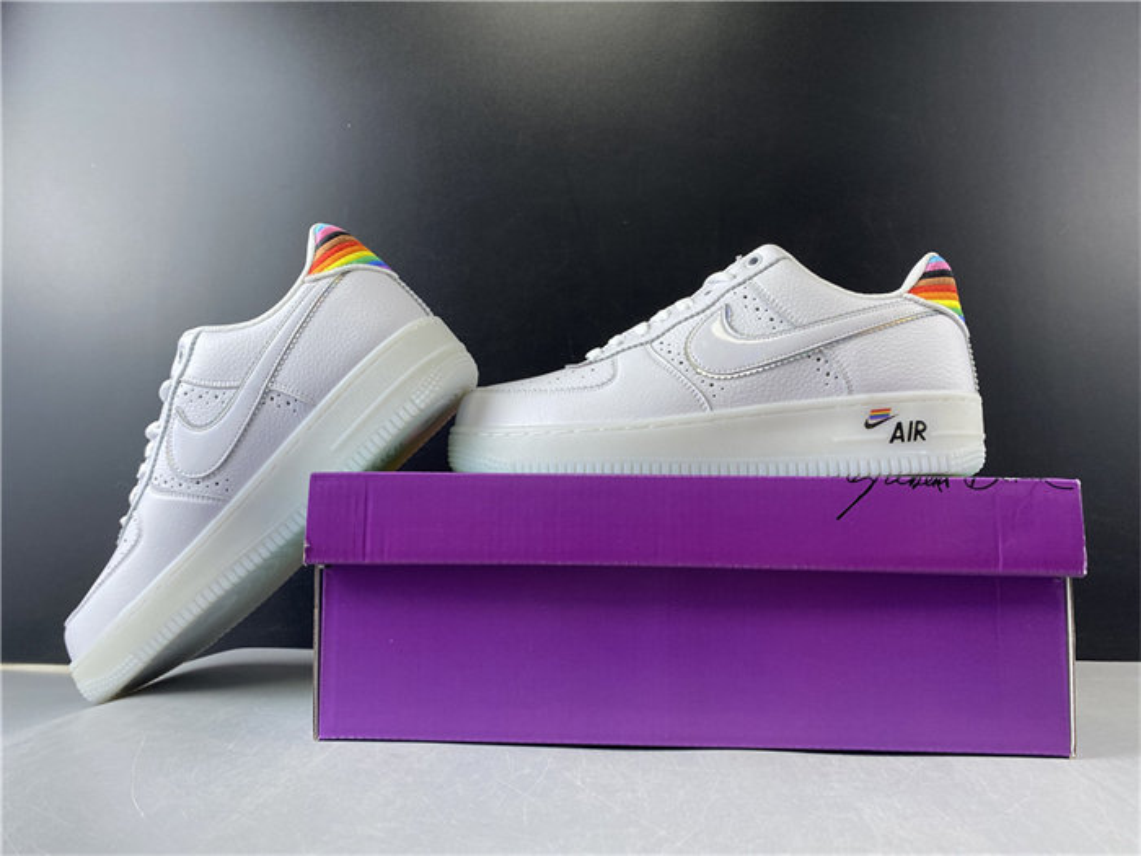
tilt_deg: +4.6
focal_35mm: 26
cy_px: 428
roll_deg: +0.4
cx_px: 570
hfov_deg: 67.3
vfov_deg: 53.1
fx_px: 857
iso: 80
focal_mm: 4.25
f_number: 1.8
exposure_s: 1/100
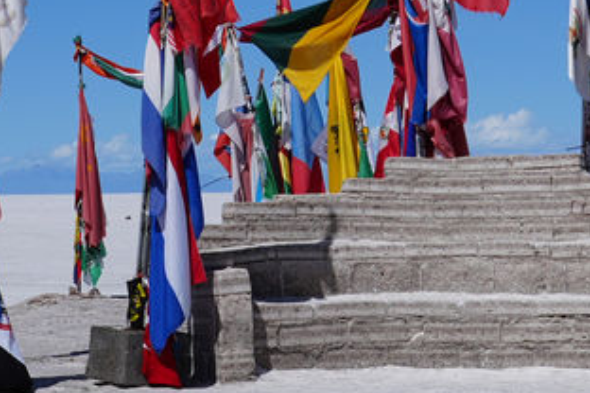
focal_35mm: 164
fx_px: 2688
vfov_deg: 8.2
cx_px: 388
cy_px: -150
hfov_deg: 12.5
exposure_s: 1/640
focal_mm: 32
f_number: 10
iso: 100
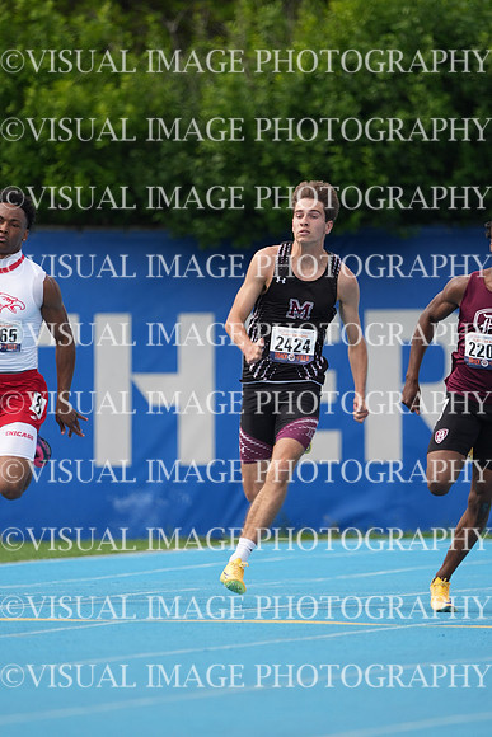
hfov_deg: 2.3
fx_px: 12292
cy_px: 368
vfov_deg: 3.4
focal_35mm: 600
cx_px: 246
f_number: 6.3
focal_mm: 600
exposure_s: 1/1000
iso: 500
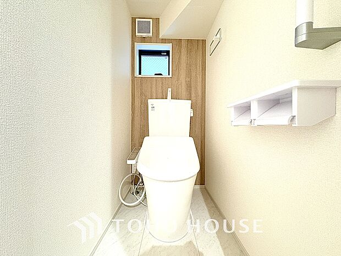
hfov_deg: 102.1
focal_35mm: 14
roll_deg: +0.4
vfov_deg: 85.7
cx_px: 170
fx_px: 138
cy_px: 128
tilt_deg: -0.5
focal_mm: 2.22
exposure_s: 1/30
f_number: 2.2
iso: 1250
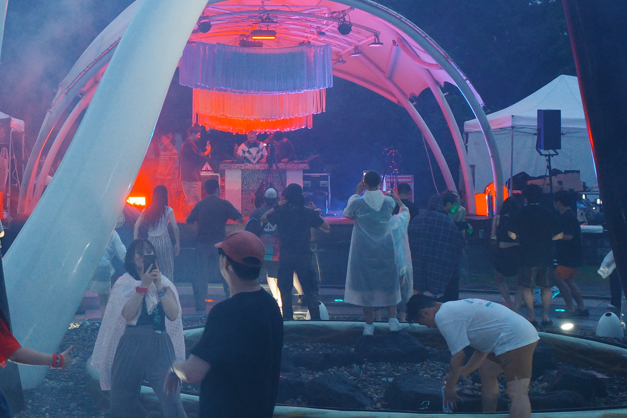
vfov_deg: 19.6
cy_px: 105
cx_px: 45
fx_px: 1202
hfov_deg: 28.0
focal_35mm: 69
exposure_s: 1/80
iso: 640
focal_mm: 18.3
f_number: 2.8
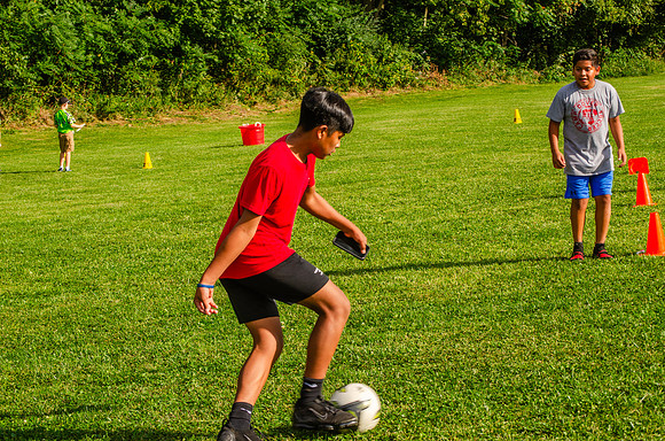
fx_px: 1521
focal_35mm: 82
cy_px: 220
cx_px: 332
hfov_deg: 24.7
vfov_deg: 16.5
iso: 110
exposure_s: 1/250
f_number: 8
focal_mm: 55
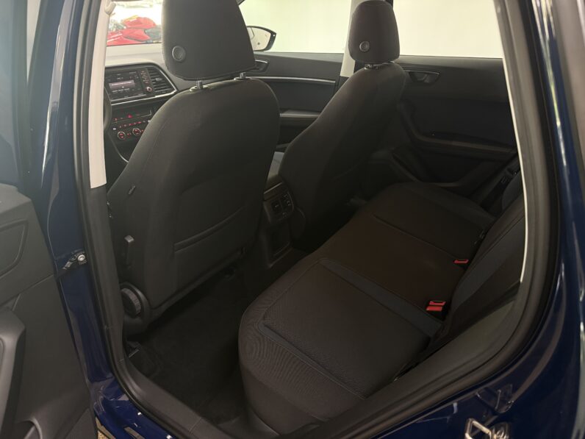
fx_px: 406
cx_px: 292
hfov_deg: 71.6
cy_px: 220
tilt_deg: -28.6
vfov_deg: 56.8
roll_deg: -0.2
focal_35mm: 24
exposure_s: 1/50
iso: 500
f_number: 1.78
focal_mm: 6.76
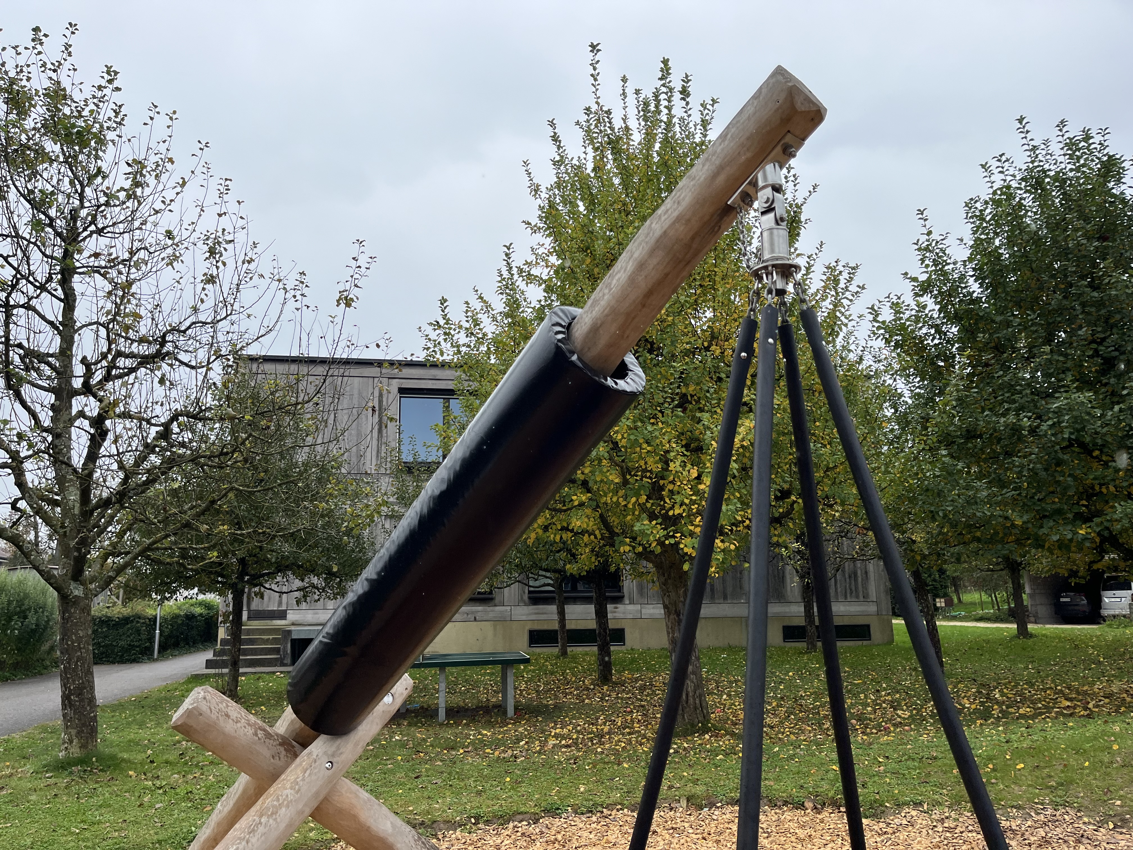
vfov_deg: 53.1
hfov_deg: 67.3
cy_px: 425
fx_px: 851
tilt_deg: +12.3
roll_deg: +0.3
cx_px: 566
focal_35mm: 26
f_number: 1.6
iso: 50
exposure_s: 1/1186
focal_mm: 5.1
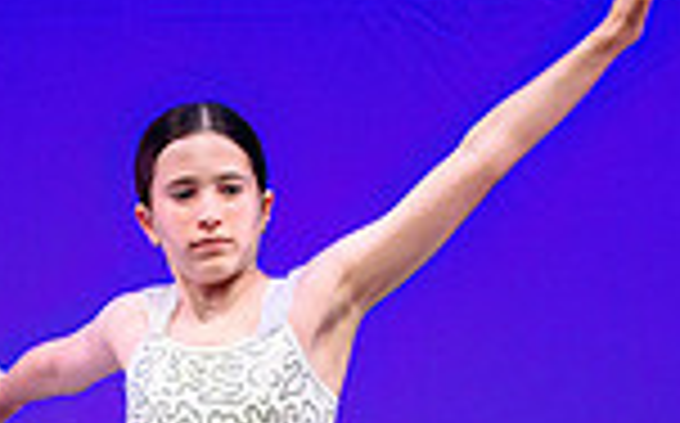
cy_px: 661
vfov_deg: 1.6
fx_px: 15050
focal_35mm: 813
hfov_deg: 2.6
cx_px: 133
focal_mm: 150
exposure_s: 1/640
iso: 1600
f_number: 2.8
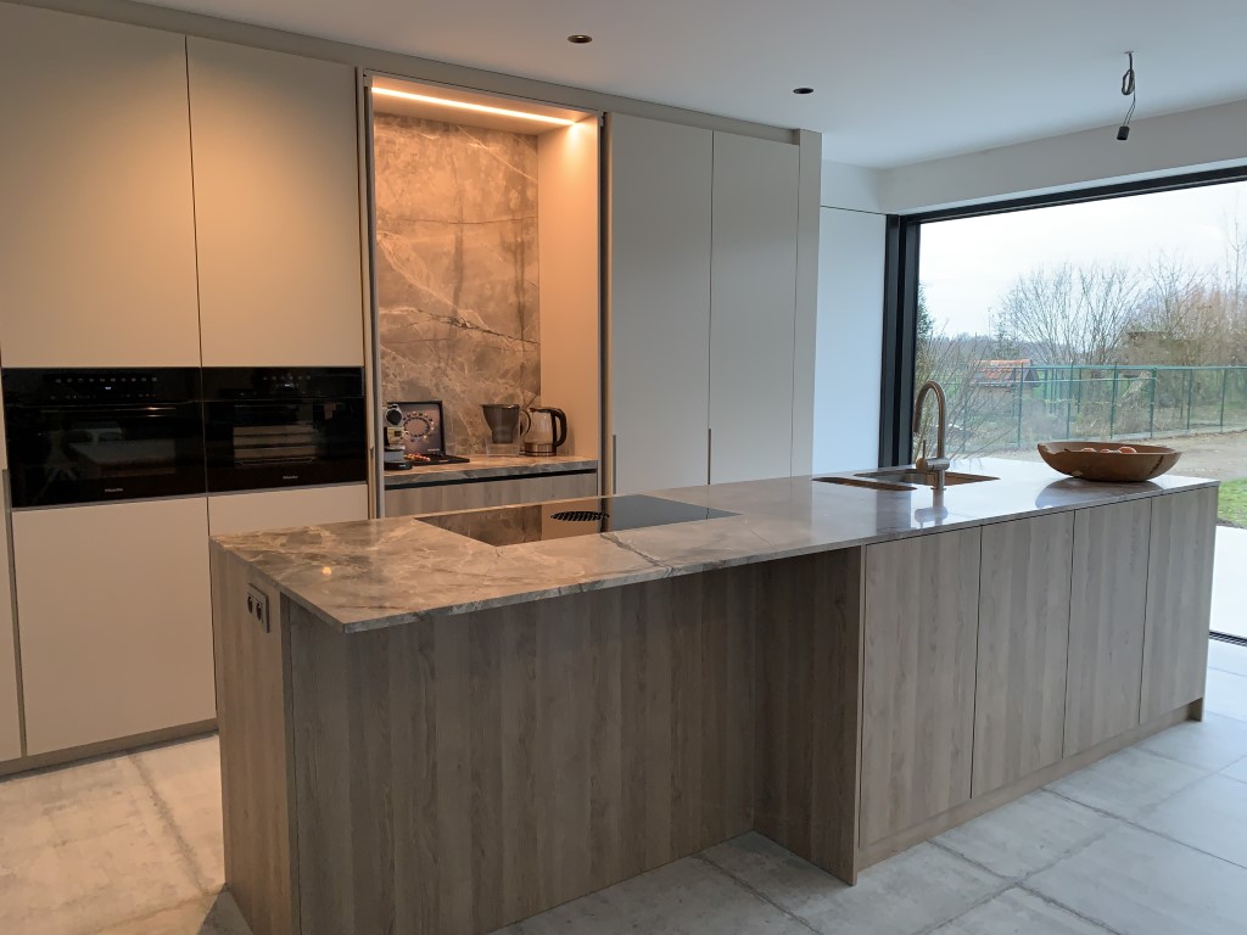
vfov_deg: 53.1
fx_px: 937
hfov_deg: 67.3
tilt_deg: -6.7
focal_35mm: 26
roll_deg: +0.0
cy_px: 468
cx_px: 624
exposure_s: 1/60
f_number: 1.8
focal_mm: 4.25
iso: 125
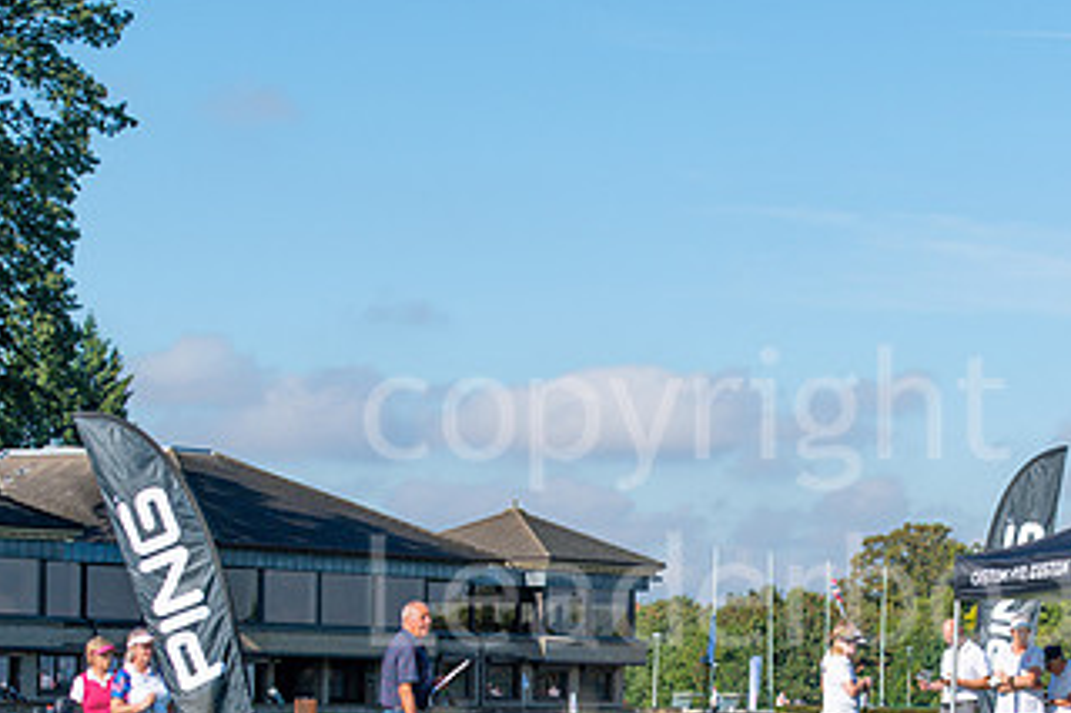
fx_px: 4579
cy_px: 623
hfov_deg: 13.3
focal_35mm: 154
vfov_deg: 8.9
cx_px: 803
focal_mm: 85
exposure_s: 1/2000
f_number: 5
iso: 200
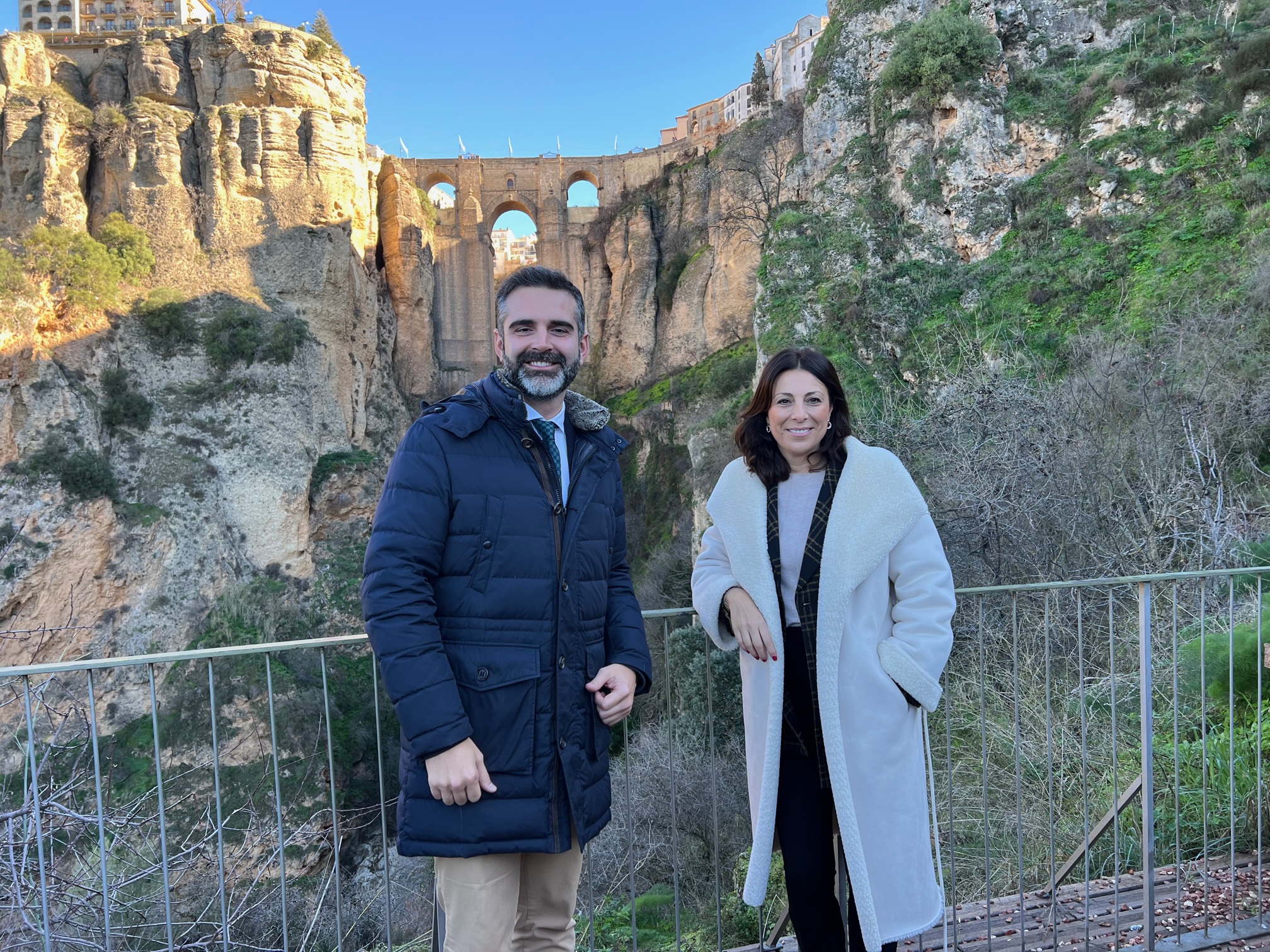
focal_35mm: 26
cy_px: 476
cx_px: 635
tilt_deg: -2.2
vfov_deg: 53.1
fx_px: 954
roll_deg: +1.3
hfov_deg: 67.3
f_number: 1.5
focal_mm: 5.7
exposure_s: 1/250
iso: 40
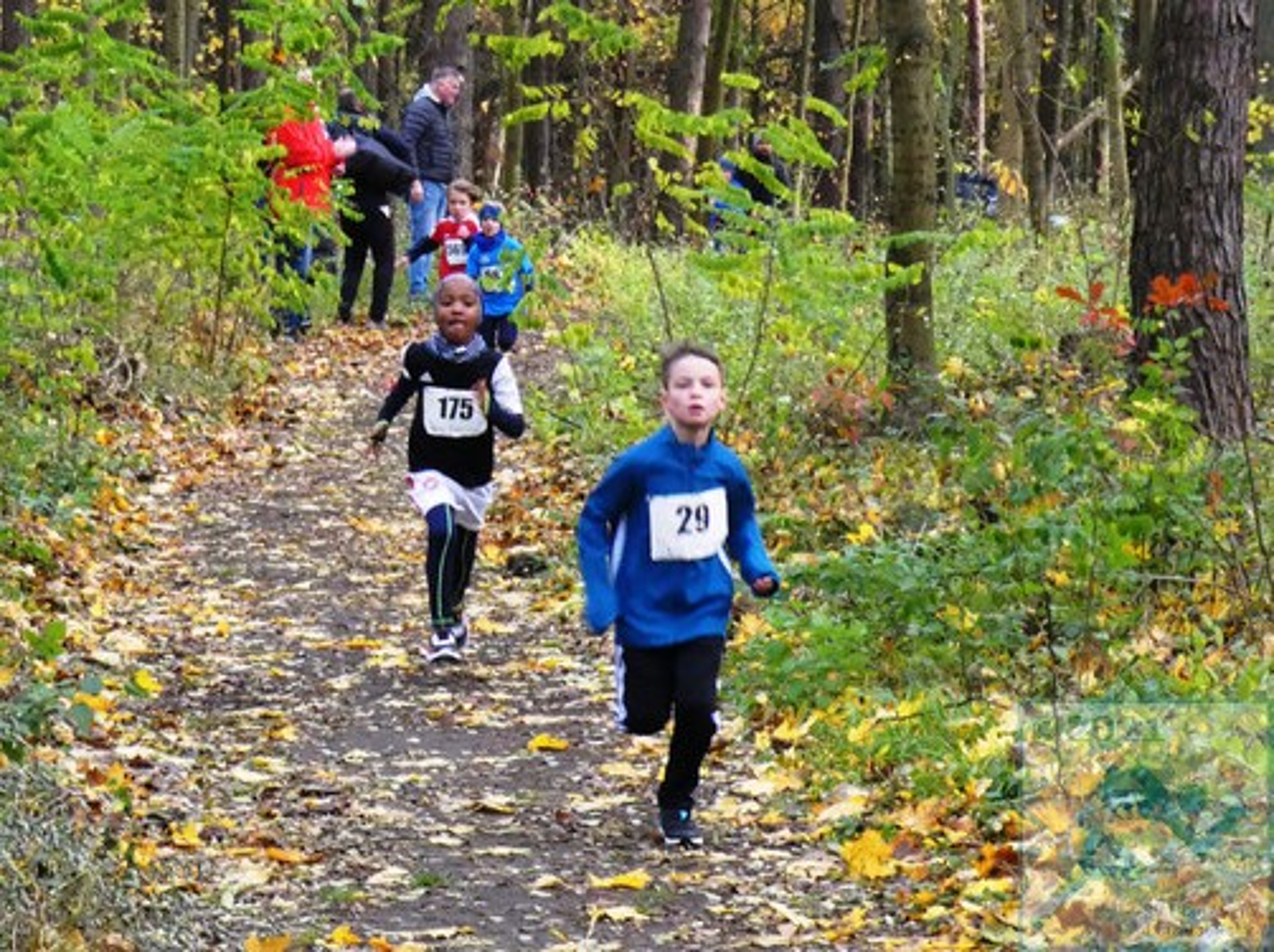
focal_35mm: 98
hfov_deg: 20.1
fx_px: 3602
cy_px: 476
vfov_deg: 15.1
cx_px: 637
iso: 320
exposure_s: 1/80
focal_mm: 17.5
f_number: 5
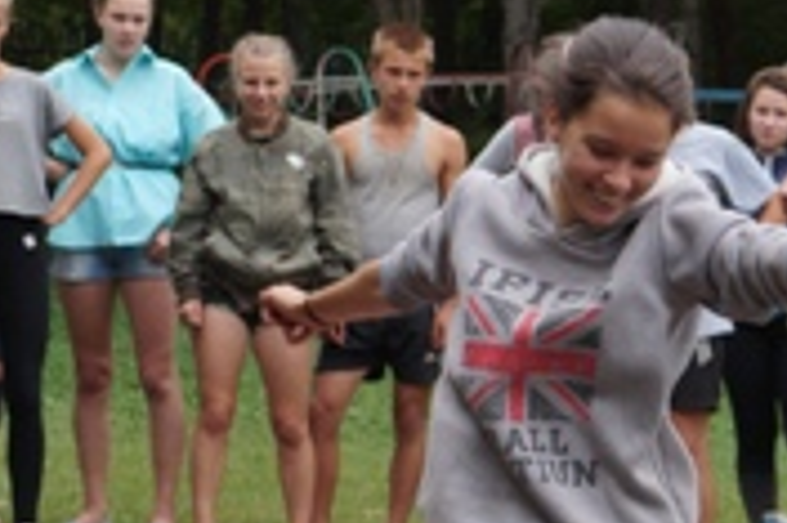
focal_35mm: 207
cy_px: 487
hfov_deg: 9.9
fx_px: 4521
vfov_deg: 6.6
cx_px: 362
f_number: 5.6
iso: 250
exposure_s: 1/500
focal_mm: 38
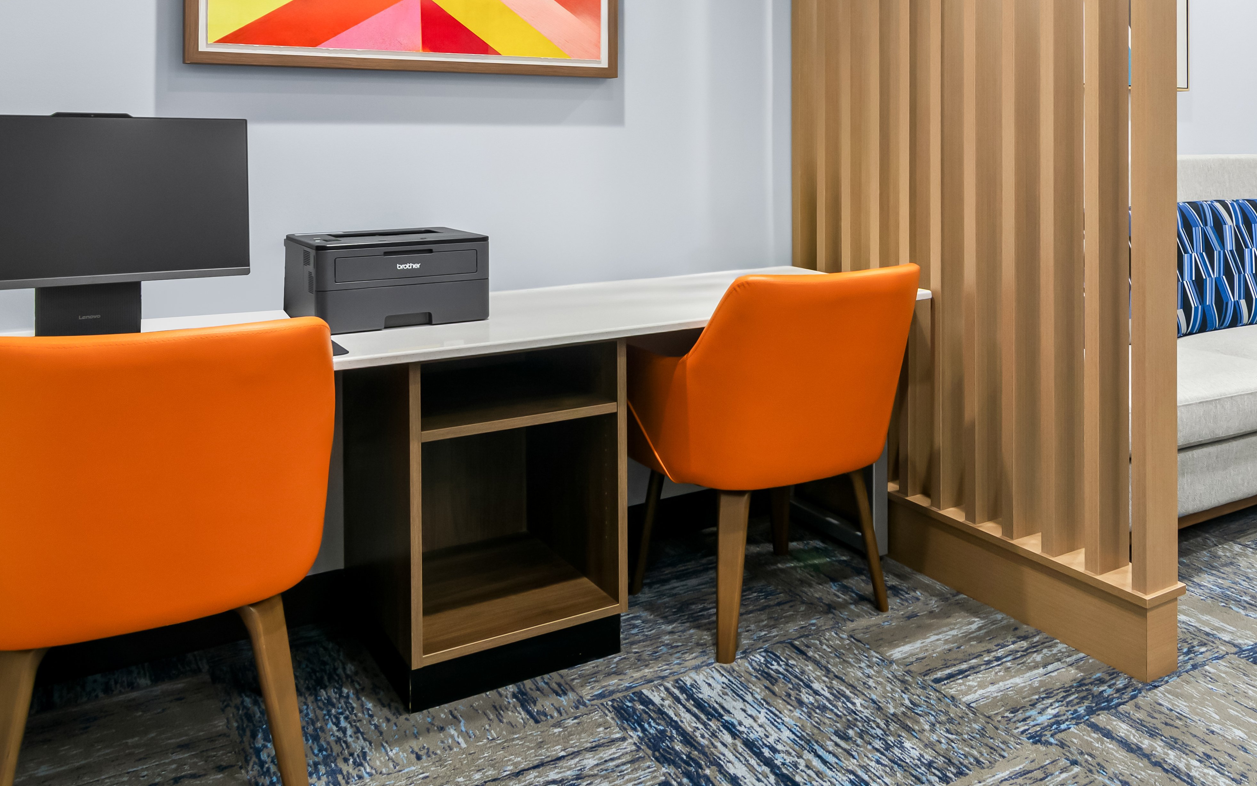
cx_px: 806
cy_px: 207
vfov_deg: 43.3
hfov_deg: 65.2
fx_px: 959
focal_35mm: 28
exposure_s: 1/4
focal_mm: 12
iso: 200
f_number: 8
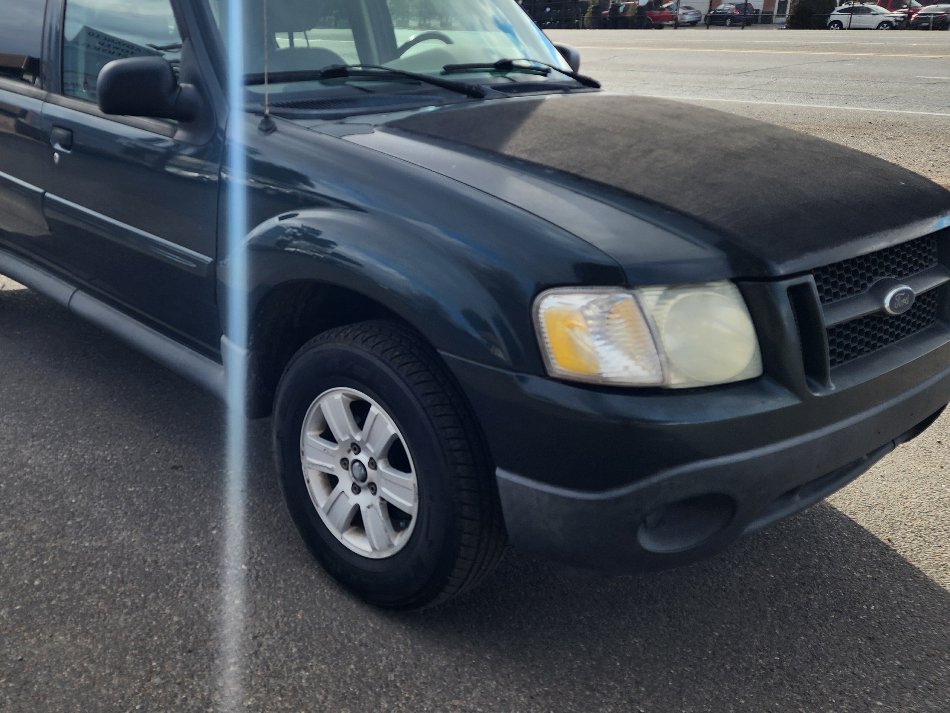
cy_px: 360
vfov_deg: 39.7
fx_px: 988
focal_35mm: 36
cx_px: 297
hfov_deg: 50.2
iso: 12
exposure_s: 1/427
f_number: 1.8
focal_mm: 6.4
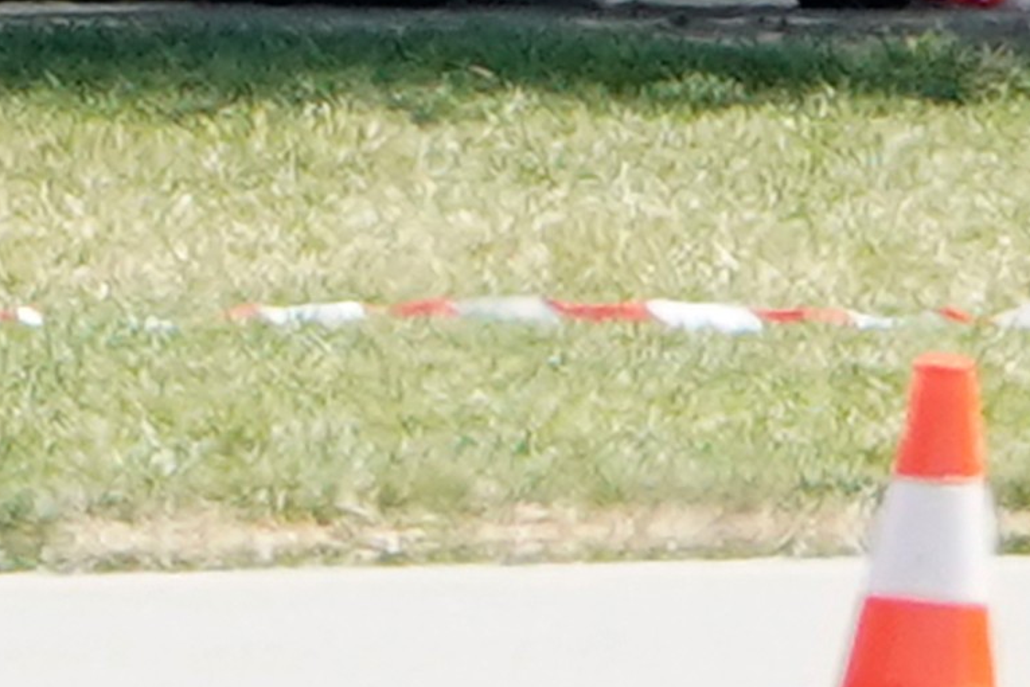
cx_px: 436
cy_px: -405
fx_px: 52393
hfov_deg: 1.1
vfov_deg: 0.8
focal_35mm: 1831
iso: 400
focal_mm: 400
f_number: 8
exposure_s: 1/500
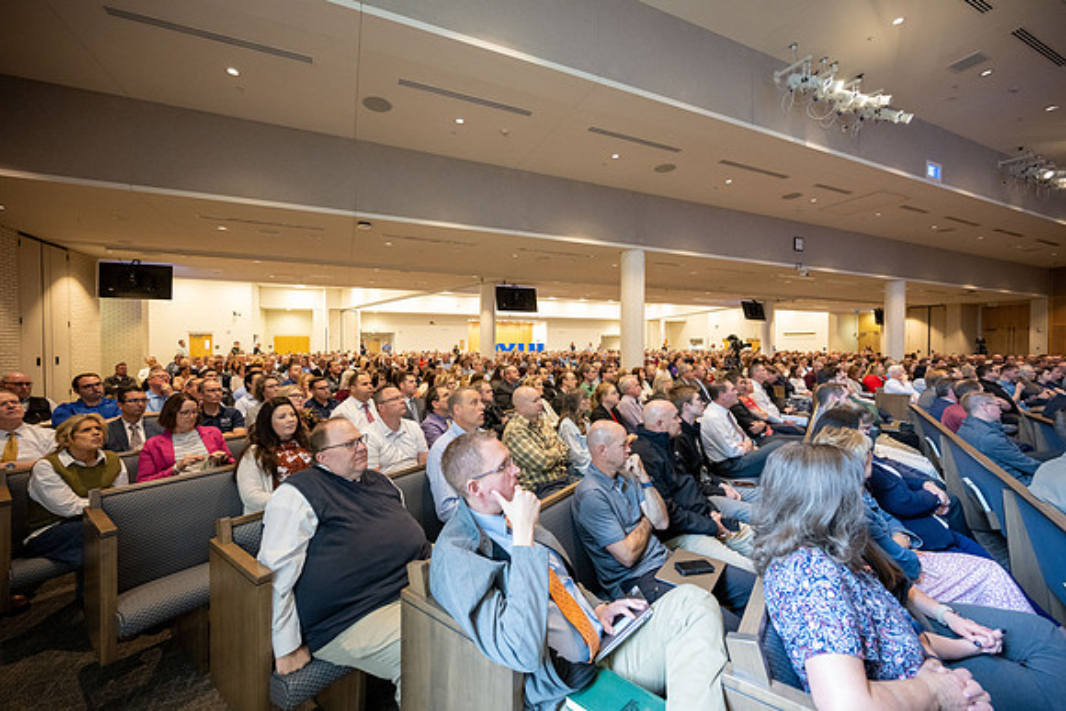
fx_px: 415
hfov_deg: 104.2
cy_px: 356
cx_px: 533
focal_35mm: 14
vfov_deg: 81.2
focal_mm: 14
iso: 2500
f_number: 4
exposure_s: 1/100
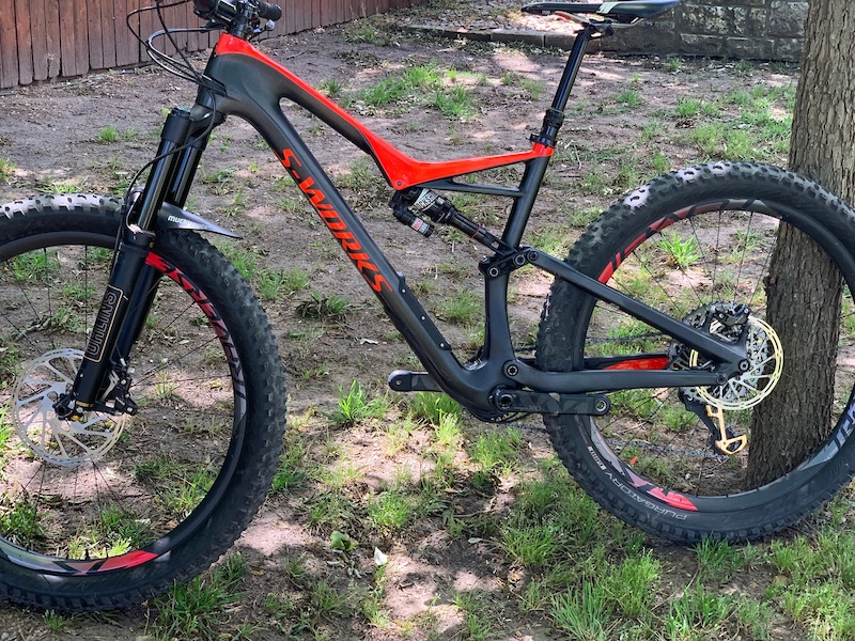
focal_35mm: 52
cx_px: 428
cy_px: 320
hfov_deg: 36.8
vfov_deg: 28.0
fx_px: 1284
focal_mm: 6
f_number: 2.4
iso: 50
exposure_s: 1/122
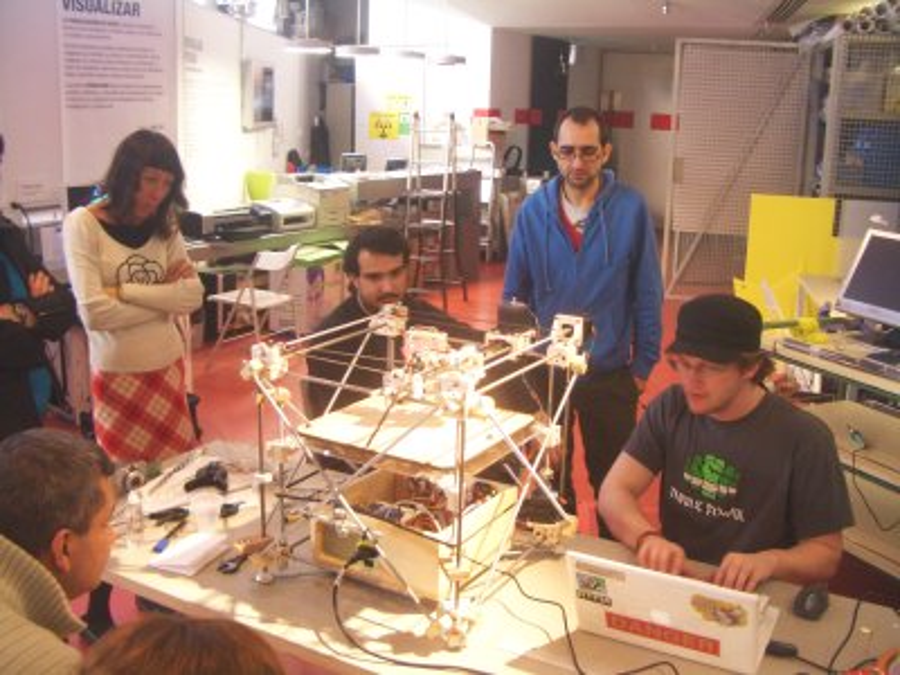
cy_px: 338
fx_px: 910
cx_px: 450
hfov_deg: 52.6
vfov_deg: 40.7
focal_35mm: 35
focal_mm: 5.8
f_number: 2.6
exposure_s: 1/8
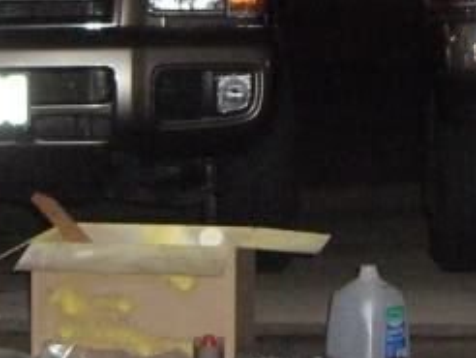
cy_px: 58
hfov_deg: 12.4
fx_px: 2175
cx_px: 372
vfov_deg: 9.4
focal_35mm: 158
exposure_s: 1/60
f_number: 2.8
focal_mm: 7.9
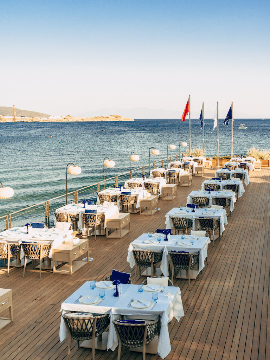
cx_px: 135
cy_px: 180
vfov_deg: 52.6
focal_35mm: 35
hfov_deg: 40.7
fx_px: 364
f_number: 8
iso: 200
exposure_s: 1/500
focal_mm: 45
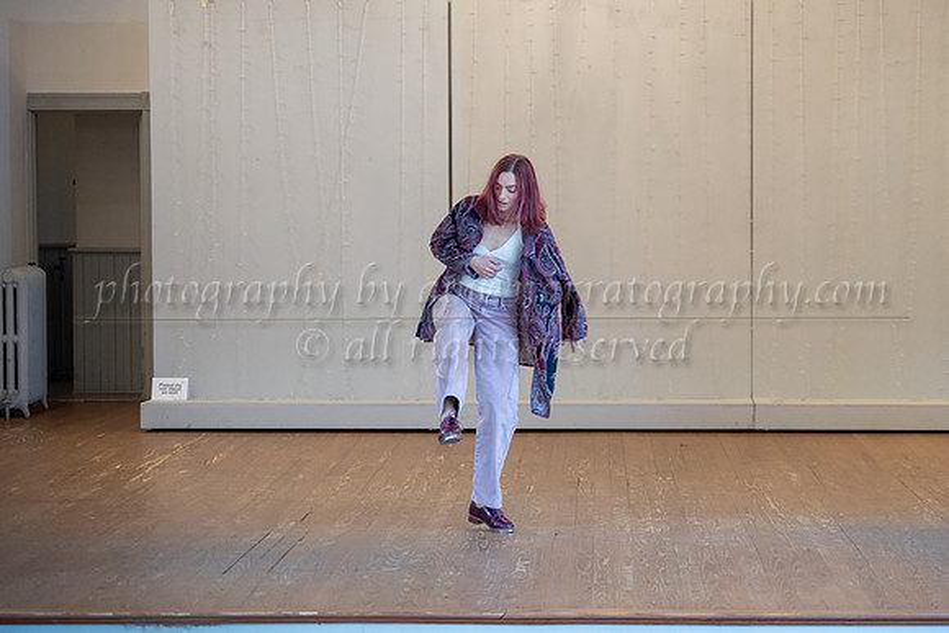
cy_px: 334
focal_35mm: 92
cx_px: 580
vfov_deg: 14.8
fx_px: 2436
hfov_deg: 22.0
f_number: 2.8
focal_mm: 75
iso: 1600
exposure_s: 1/200
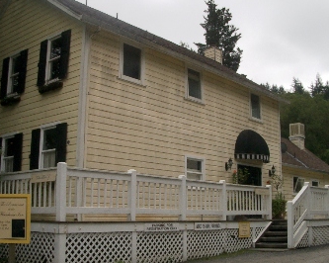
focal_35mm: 46
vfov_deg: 32.7
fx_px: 448
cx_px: 163
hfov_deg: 40.4
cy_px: 138
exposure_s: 1/1600
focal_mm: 5.8
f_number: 4.3
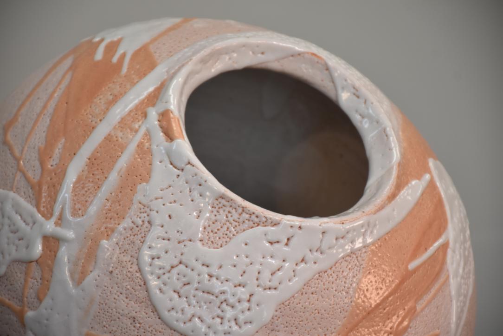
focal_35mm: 210
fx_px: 2934
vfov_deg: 6.5
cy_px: 168
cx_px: 252
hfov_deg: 9.8
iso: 400
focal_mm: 140
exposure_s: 1/40
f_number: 5.6
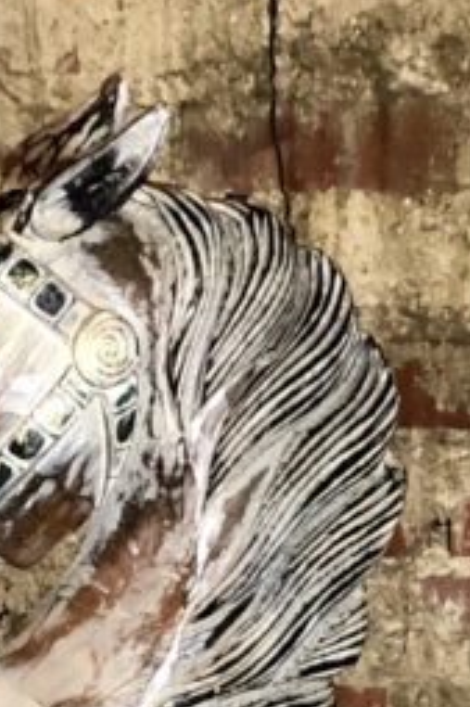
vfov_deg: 9.0
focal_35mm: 218
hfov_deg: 6.3
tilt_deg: -17.8
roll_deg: +1.3
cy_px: 1347
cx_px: -83
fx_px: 4275
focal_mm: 6
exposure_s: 1/25
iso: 125
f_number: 2.4
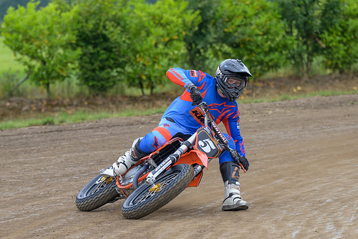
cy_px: 193
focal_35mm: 405
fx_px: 4026
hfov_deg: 5.1
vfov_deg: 3.4
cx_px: 173
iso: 125
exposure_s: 1/500
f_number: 4
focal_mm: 200
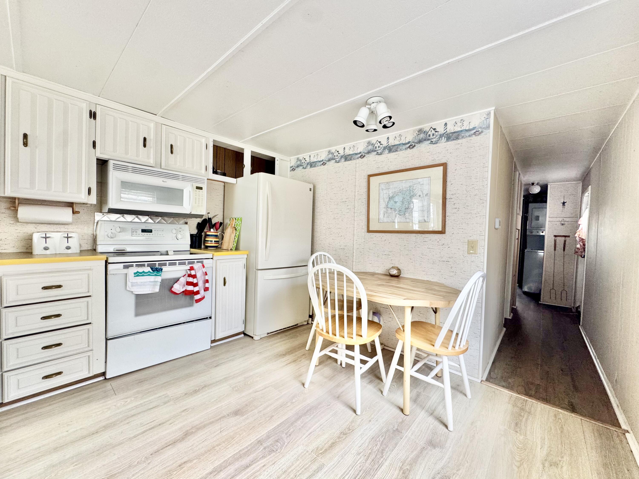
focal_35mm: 14
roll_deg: -1.8
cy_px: 240
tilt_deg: -1.8
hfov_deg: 102.1
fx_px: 258
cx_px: 320
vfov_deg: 85.7
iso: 125
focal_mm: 2.22
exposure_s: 1/99
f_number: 2.2
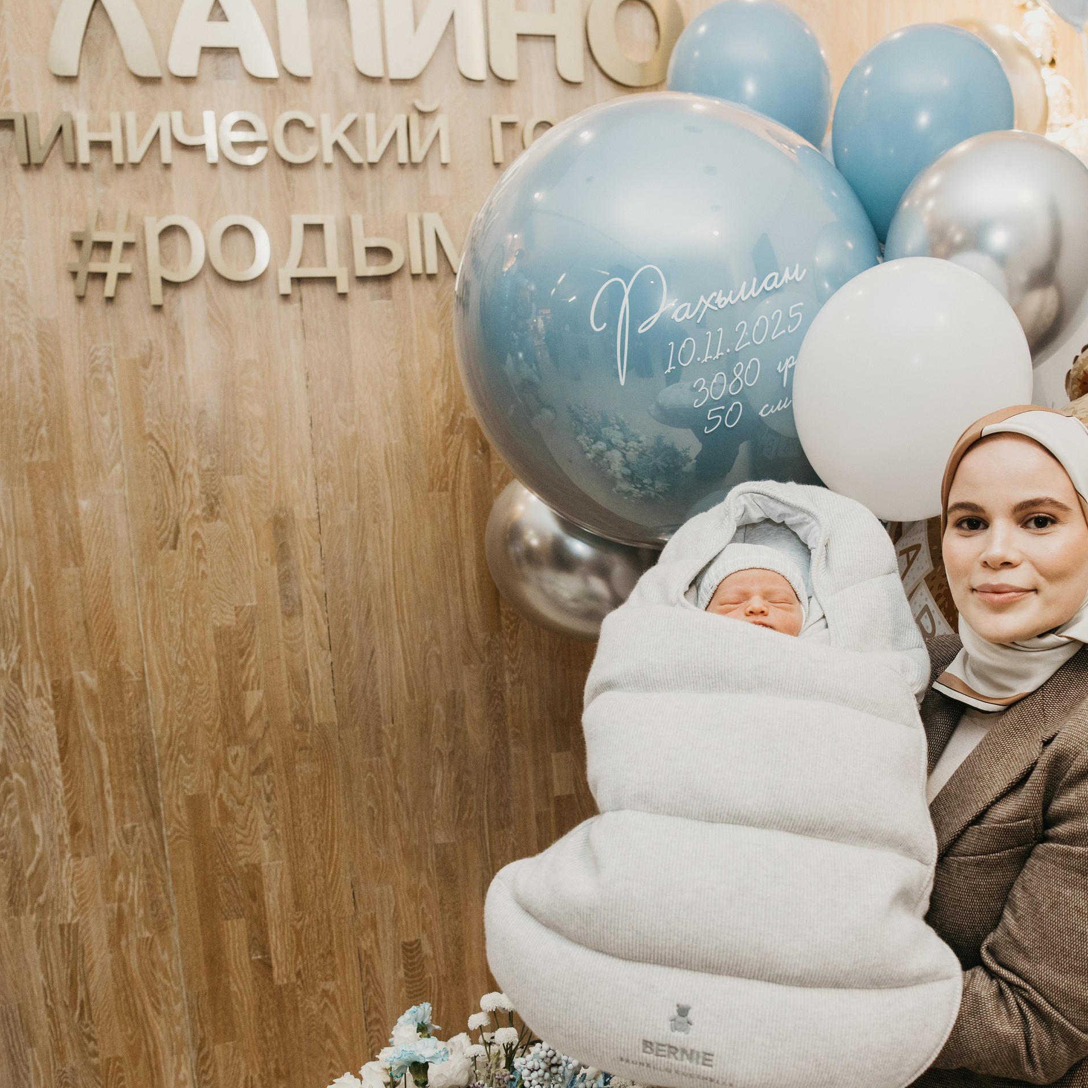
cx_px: 677
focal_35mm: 37
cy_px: 594
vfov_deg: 44.9
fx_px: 1316
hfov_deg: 44.6
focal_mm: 26
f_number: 4
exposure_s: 1/160
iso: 640
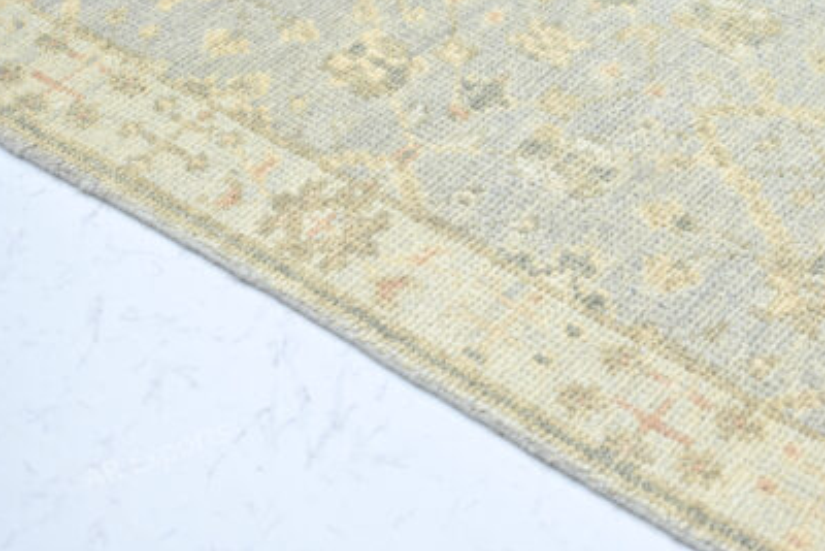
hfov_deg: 24.8
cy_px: 161
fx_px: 1857
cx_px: 592
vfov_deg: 16.8
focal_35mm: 81
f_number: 5
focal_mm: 54
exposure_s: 1/25
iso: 125
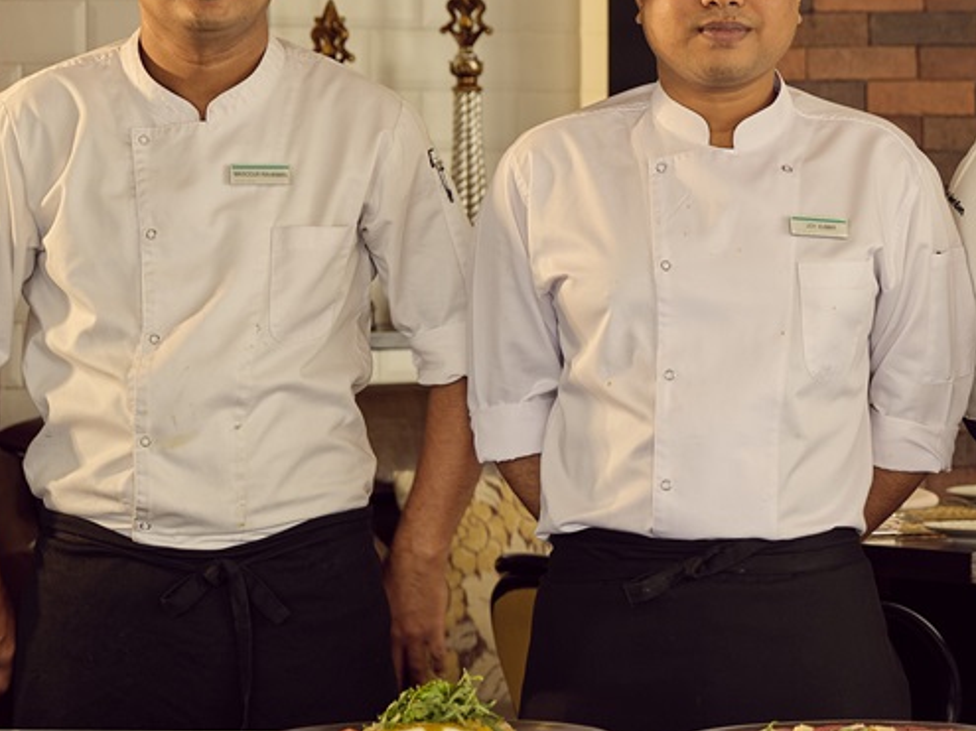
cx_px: 1404
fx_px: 5581
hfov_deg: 9.7
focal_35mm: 198
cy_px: 320
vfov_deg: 7.5
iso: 500
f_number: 4
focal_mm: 64
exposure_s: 1/80
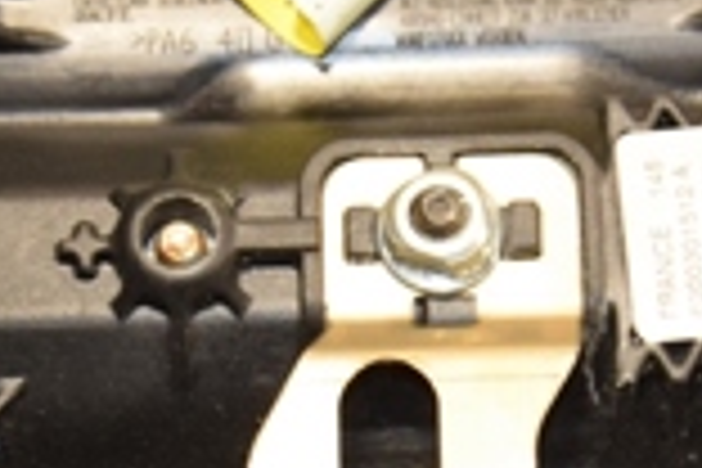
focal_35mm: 246
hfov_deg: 8.4
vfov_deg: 5.6
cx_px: 459
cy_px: 374
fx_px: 4797
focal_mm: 40
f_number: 5
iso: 800
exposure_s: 1/200
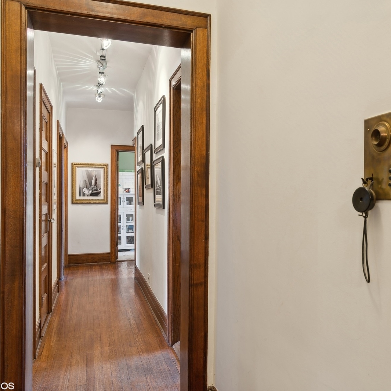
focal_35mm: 31
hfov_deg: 52.2
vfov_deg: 52.5
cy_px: 196
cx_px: 235
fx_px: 396
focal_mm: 24
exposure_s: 1/2
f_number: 8
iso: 200
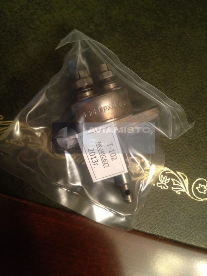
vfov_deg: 52.6
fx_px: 279
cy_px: 138
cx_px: 104
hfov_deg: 40.7
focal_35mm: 35
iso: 400
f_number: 2.4
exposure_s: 1/20
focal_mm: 4.28
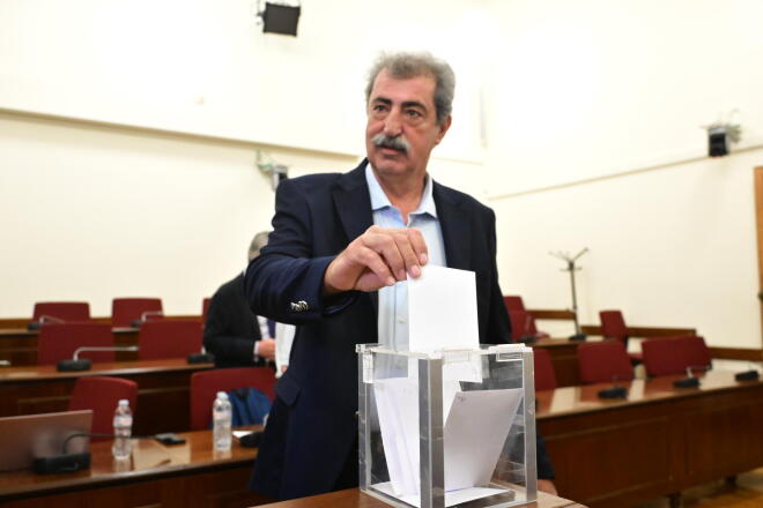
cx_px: 382
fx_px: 668
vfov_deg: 41.7
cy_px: 254
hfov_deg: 59.5
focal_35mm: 32
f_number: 4.5
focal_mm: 31.5
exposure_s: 1/250
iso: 8000
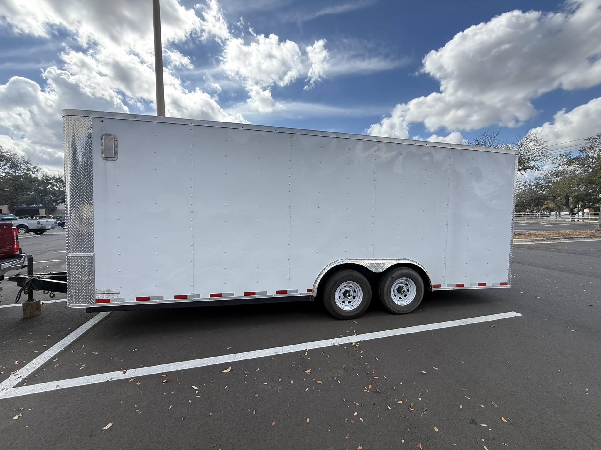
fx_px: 243
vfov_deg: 85.7
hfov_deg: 102.1
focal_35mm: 14
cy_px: 225
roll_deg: +0.2
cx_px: 300
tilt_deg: -2.3
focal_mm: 2.22
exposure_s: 1/672
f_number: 2.2
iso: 50
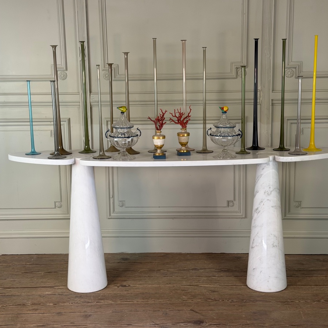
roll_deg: +1.6
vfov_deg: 30.0
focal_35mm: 57
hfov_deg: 30.0
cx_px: 166
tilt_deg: -11.2
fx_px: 611
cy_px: 164
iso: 80
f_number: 1.78
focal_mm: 6.76
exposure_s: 1/50
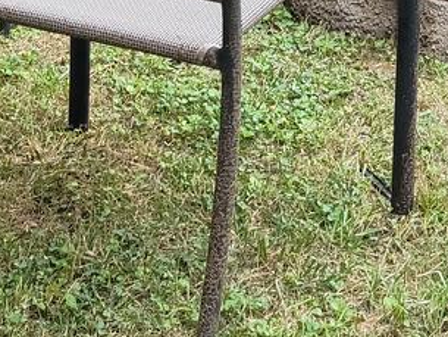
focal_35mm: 168
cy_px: -784
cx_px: 417
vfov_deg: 7.4
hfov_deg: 11.7
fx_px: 2175
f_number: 1.8
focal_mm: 7
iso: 25
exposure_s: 1/100
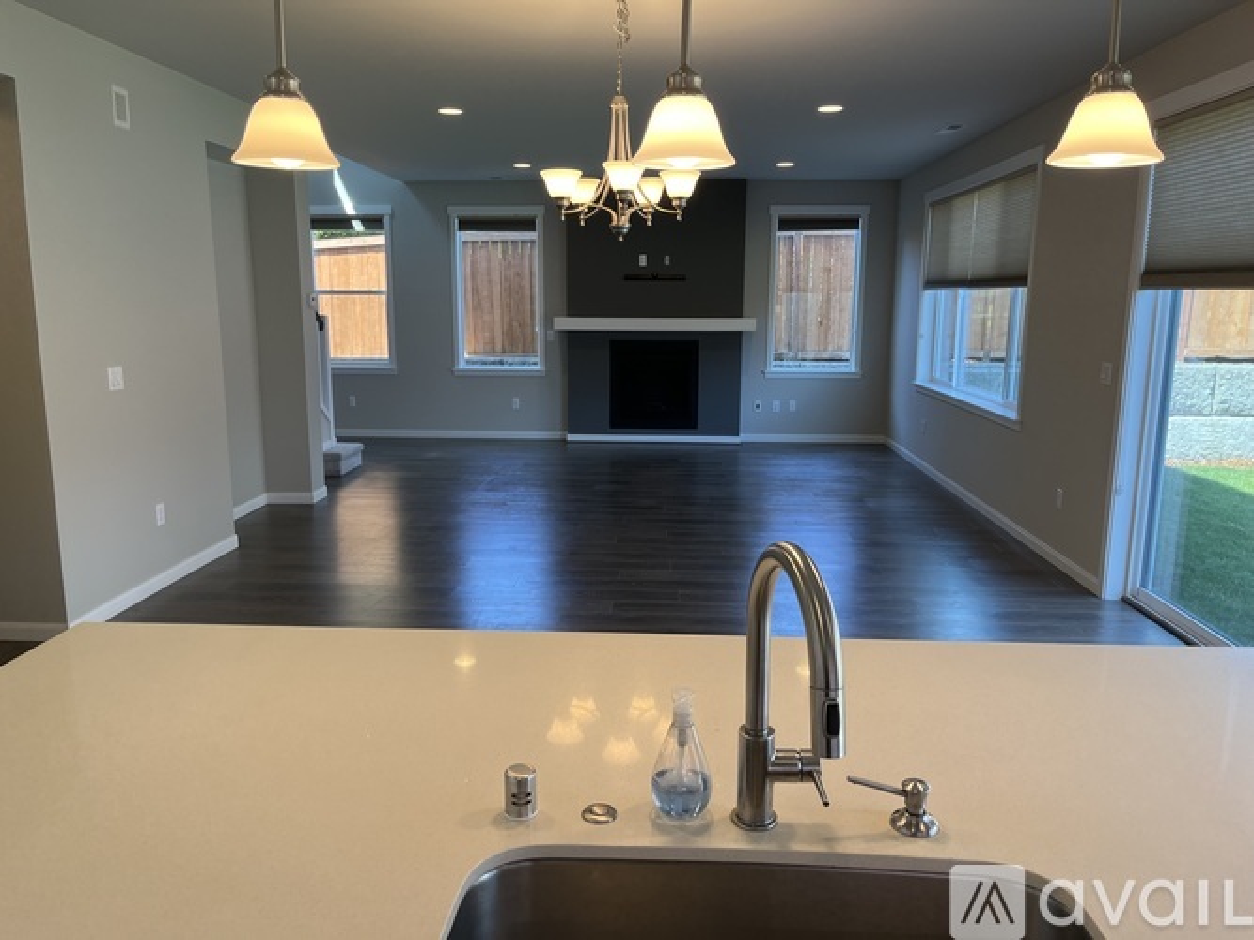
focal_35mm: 26
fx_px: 942
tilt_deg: -10.2
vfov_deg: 53.0
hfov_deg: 67.3
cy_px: 470
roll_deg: -0.1
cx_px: 627
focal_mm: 5.1
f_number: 1.6
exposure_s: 1/120
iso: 64
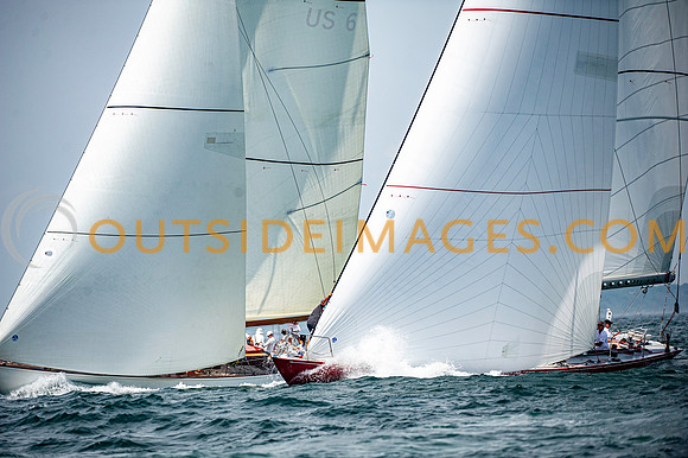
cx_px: 344
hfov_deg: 7.4
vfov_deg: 4.9
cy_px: 229
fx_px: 5348
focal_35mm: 280
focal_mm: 280
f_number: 5
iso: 400
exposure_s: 1/3200
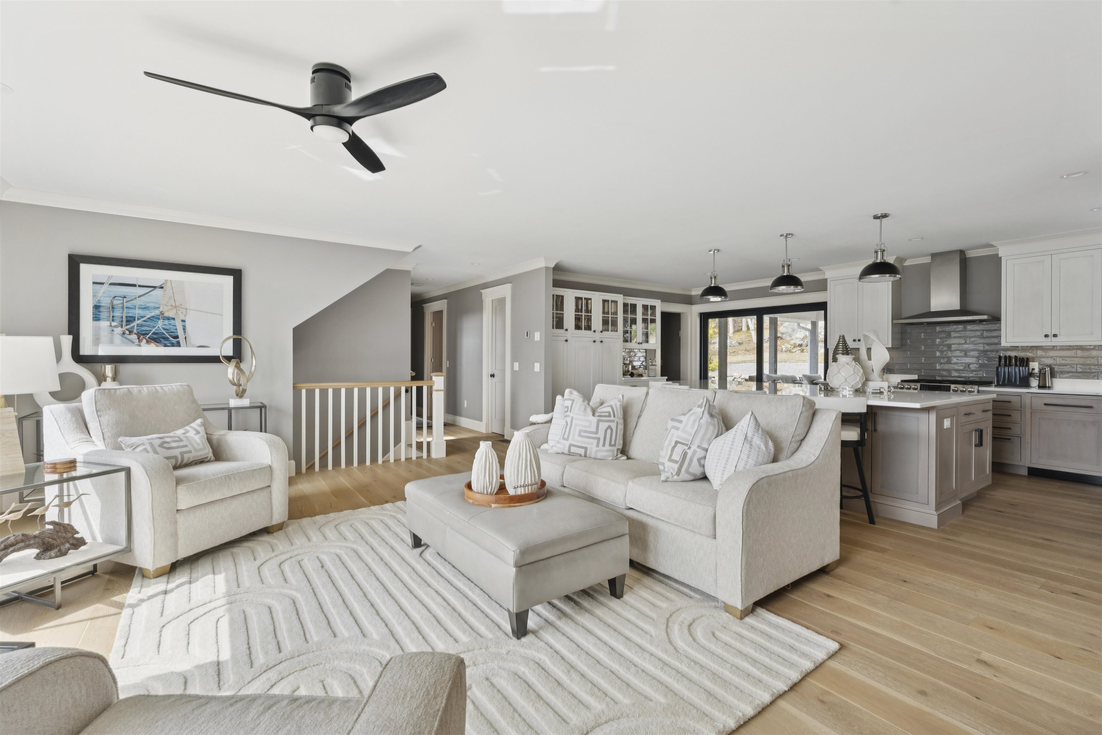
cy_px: 368
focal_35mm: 16
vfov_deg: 73.7
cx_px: 551
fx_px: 490
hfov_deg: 96.7
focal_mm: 16
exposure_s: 1/30
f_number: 9
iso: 400
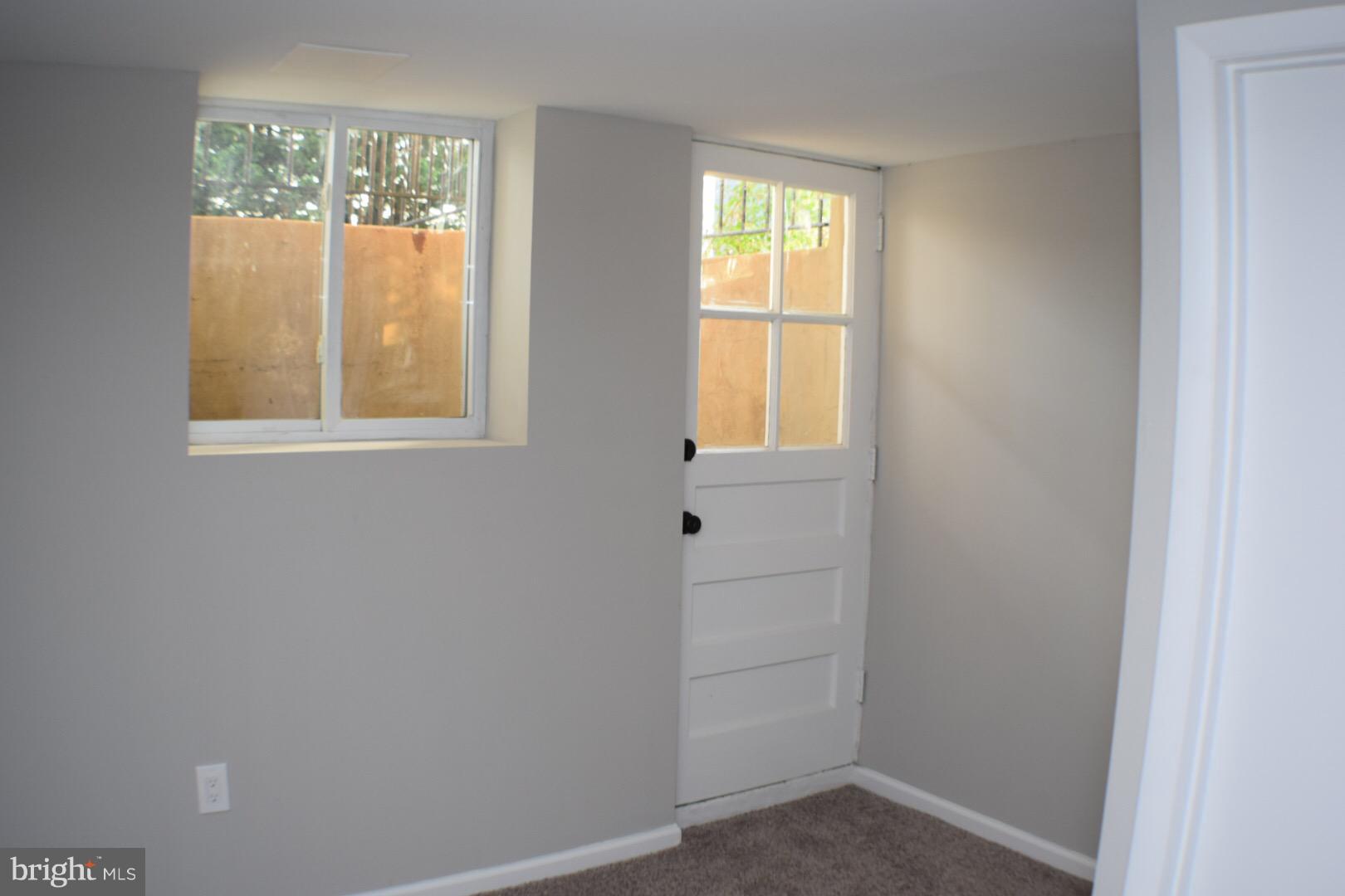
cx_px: 672
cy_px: 448
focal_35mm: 45
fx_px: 1681
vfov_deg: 29.9
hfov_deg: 43.6
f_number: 4.2
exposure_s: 1/60
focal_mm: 30
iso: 640
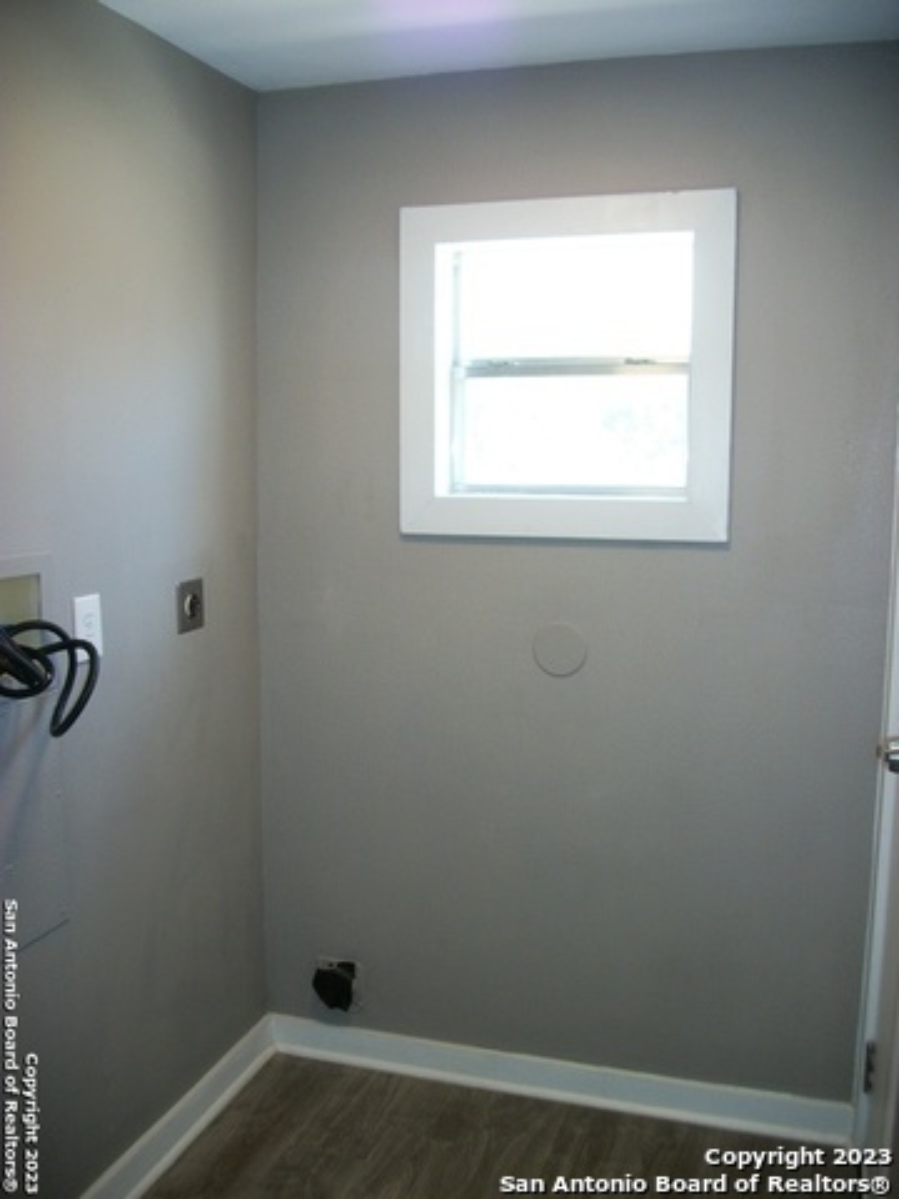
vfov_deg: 56.8
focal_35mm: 32
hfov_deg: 44.2
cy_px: 600
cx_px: 450
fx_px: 1108
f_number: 2.9
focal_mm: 5.7
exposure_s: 1/30
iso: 80
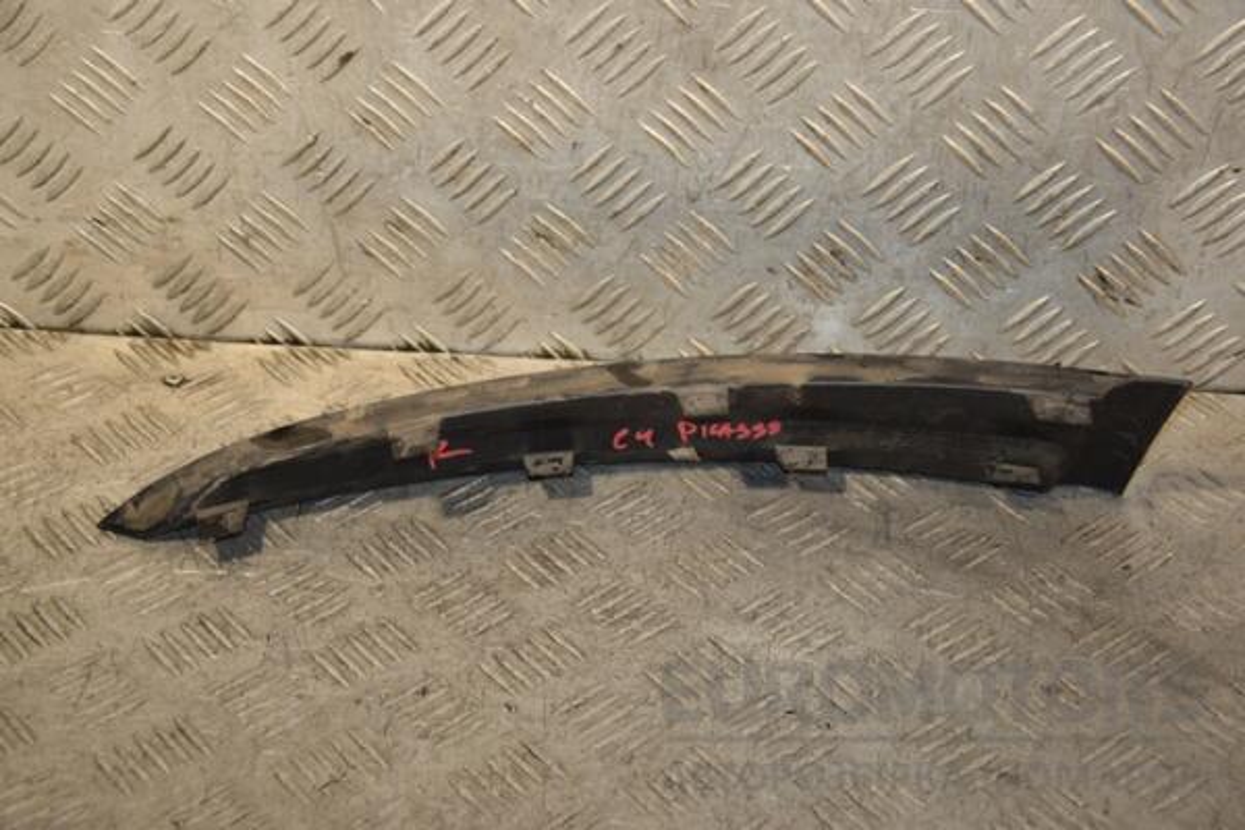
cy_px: 415
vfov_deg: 18.9
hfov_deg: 28.1
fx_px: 2490
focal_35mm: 72
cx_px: 622
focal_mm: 48
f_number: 4.8
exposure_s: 1/200
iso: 800
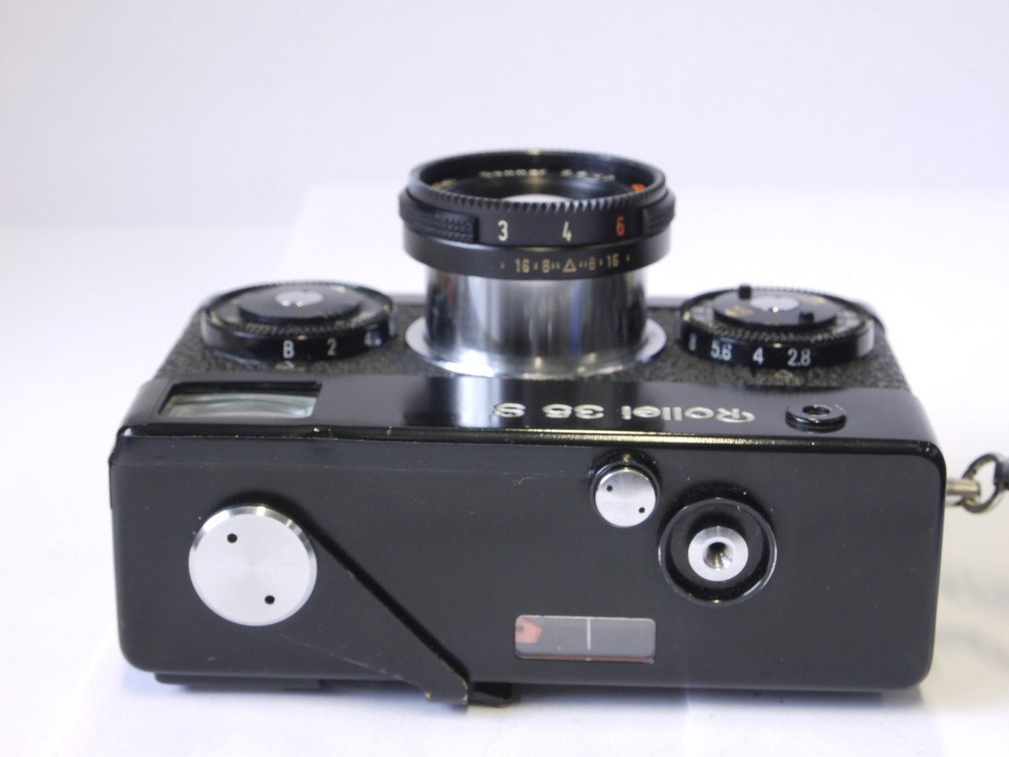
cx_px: 504
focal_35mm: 75
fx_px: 2186
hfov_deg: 26.0
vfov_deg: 19.6
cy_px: 376
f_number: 11
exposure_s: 1/8
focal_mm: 37
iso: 400
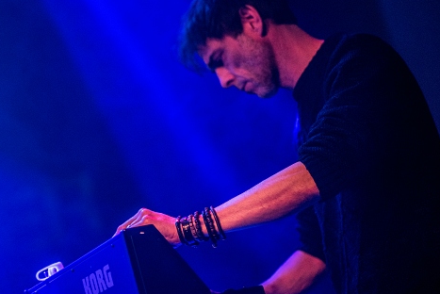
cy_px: 138
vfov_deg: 10.5
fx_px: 1602
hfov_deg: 15.6
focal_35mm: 131
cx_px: 175
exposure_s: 1/100
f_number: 1.4
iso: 1600
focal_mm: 85
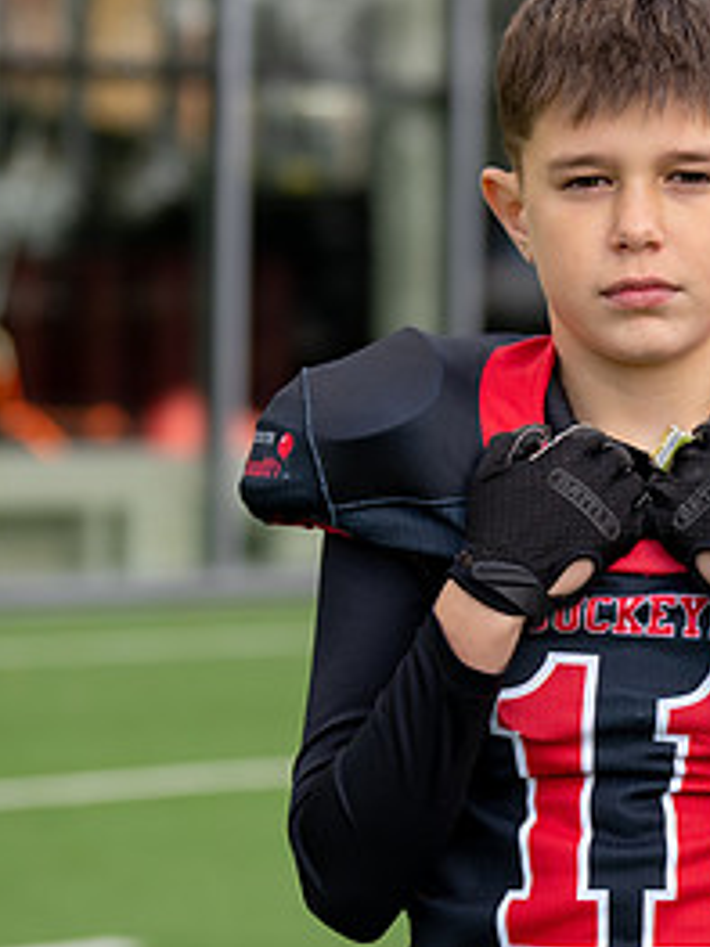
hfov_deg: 8.2
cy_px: 478
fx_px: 4954
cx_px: 635
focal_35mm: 181
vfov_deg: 10.9
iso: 100
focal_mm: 70
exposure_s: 1/400
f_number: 2.8
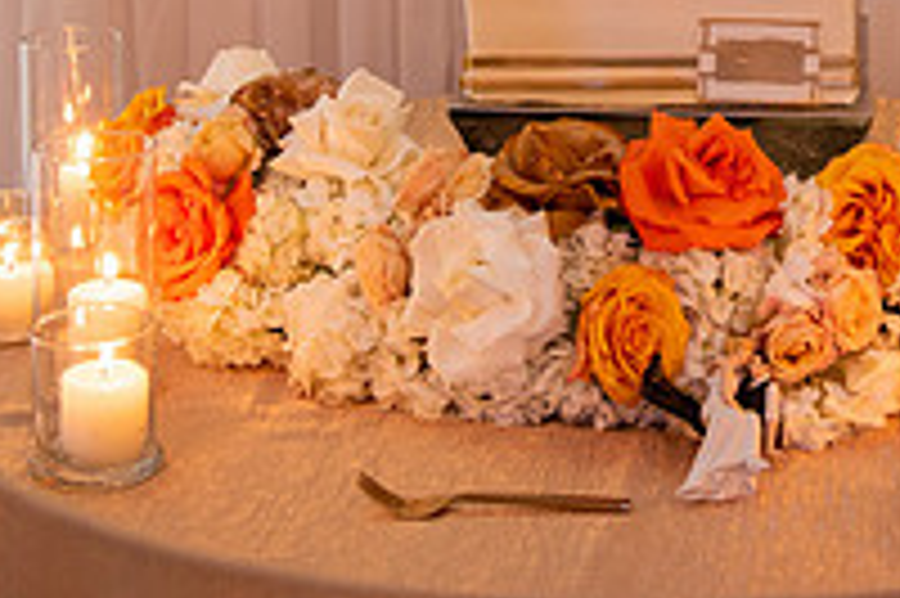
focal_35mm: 93
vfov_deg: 14.0
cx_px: 684
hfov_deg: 21.7
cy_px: -218
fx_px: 2323
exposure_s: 1/80
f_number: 2.8
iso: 640
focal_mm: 32
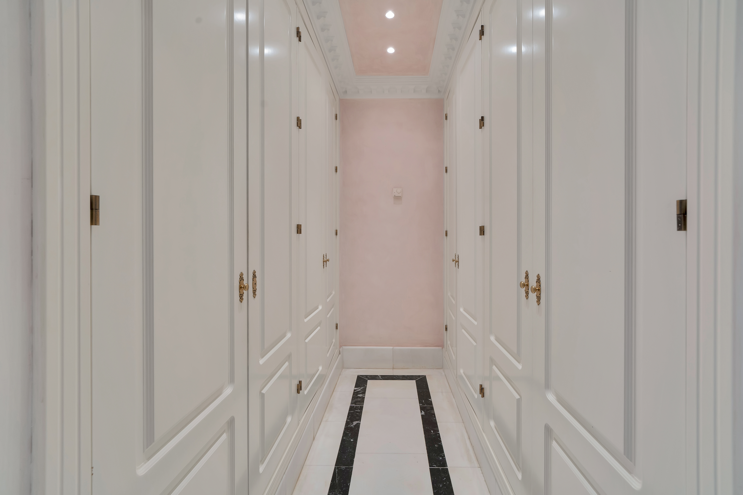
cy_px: 248
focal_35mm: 14
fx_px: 289
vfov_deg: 81.2
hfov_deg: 104.3
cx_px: 372
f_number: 8
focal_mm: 14
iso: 250
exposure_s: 1/25
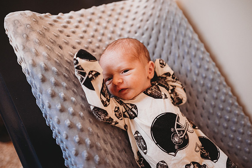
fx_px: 168
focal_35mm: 24
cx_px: 126
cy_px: 84
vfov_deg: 53.2
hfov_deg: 73.7
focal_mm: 24
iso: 800
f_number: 2.2
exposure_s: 1/160
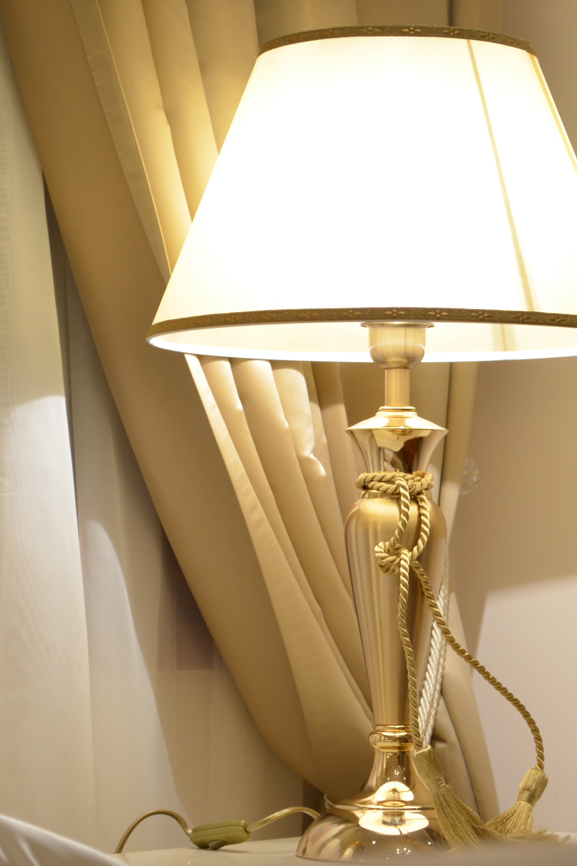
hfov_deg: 11.0
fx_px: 2999
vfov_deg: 16.4
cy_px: 434
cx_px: 406
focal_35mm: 125
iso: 640
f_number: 6.3
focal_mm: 55
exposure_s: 1/20
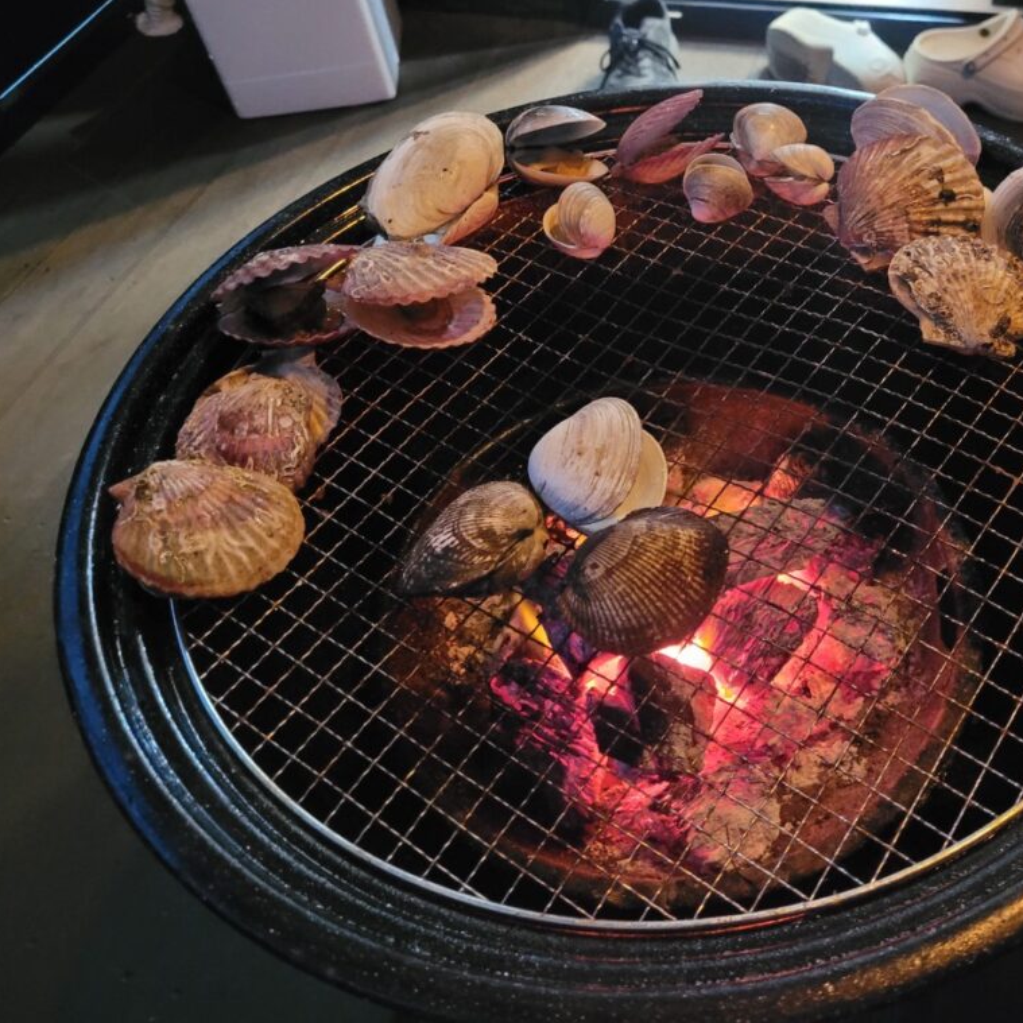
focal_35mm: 31
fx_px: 1036
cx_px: 662
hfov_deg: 51.8
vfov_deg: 52.5
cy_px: 507
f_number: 1.8
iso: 1250
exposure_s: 1/24
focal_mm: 5.4
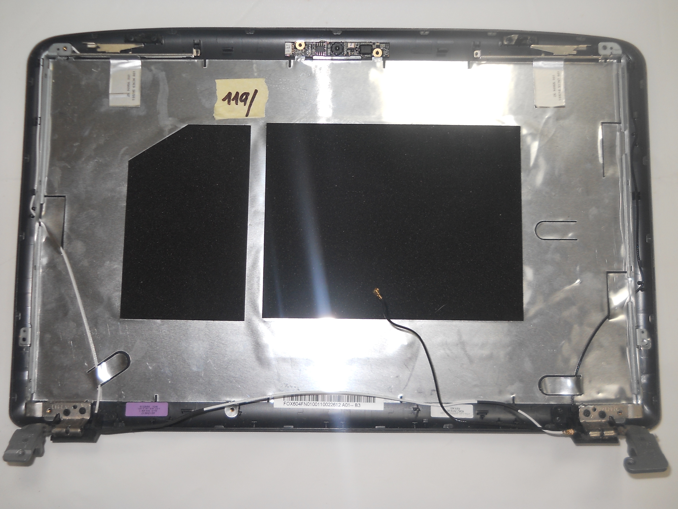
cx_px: 339
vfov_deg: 35.1
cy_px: 254
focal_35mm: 41
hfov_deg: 45.8
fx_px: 803
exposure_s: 1/30
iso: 80
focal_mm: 6.72
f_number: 3.1
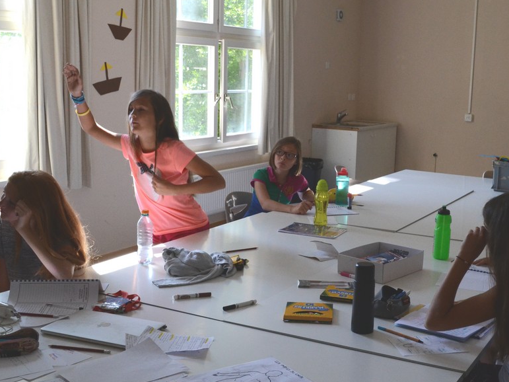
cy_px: 199
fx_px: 676
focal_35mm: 46
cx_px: 307
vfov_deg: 31.5
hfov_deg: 41.0
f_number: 8
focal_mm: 24
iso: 1600
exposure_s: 1/250
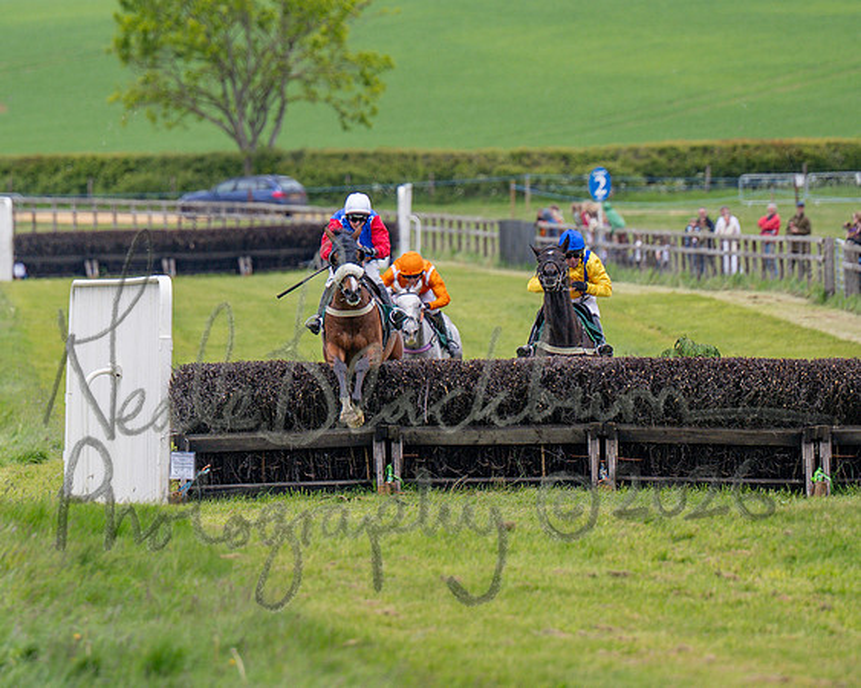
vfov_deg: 3.3
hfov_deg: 4.1
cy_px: 234
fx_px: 12075
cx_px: 346
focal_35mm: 474
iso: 200
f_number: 2.8
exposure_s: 1/1600
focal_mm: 175
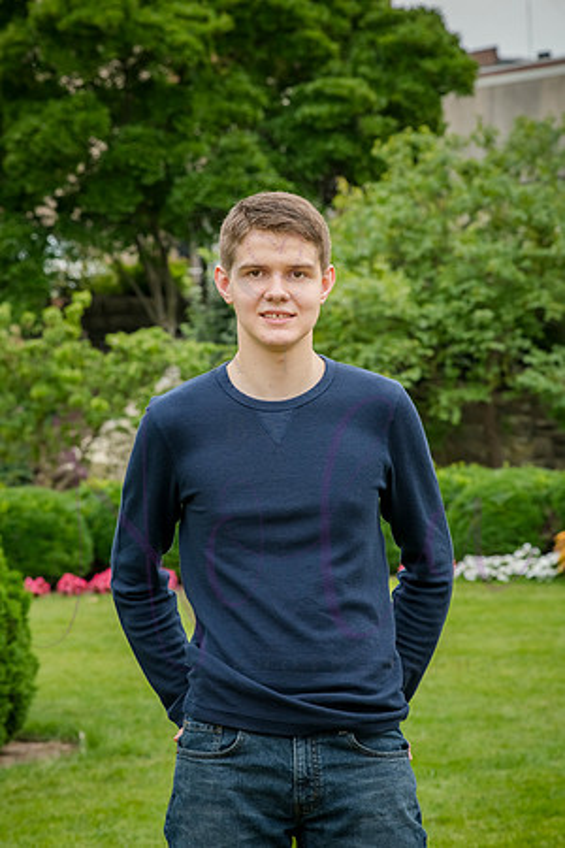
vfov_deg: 16.4
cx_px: 282
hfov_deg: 11.0
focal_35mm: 125
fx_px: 2942
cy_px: 424
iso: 640
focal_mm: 125
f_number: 11
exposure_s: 1/320
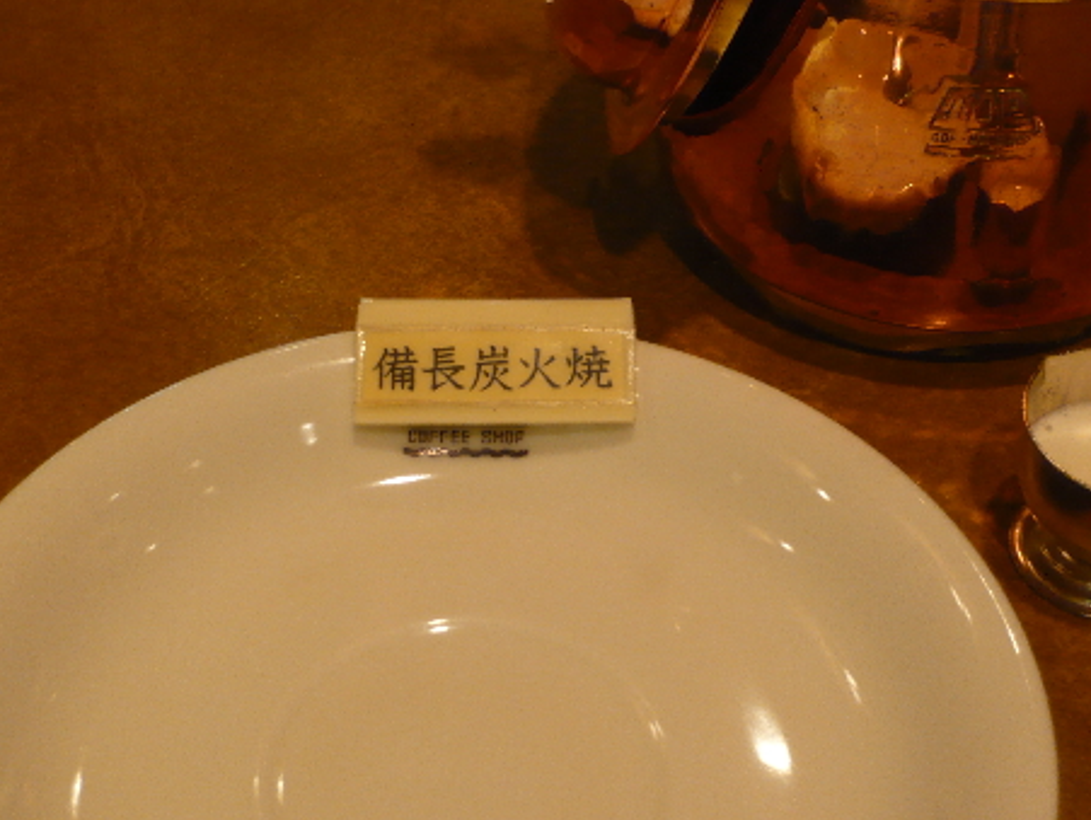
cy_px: 416
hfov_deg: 28.9
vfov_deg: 22.0
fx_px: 2113
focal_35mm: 67
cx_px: 535
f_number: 4.3
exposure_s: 1/8
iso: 200
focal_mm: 10.3
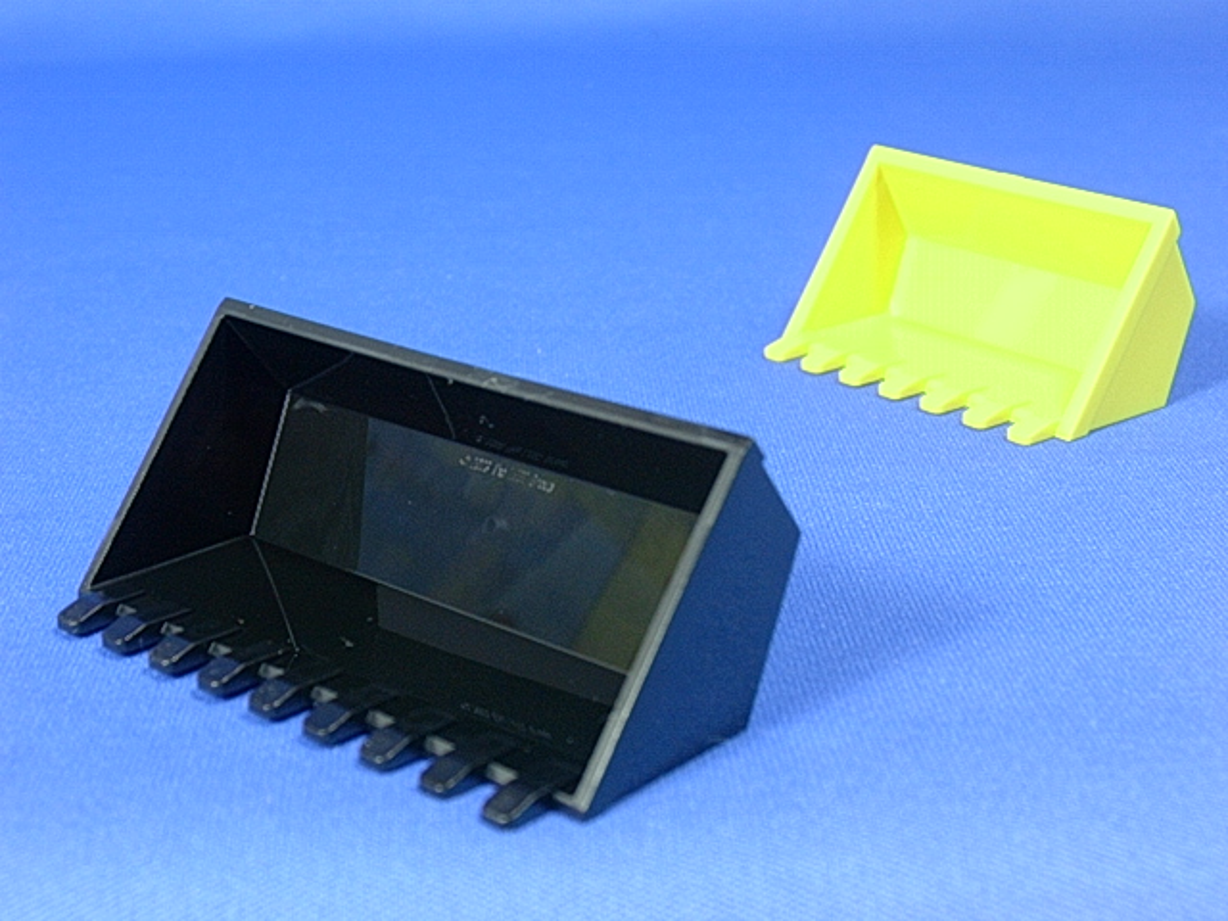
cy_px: 460
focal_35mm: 60
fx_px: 2128
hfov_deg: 32.2
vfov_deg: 24.4
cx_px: 614
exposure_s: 1/5.8
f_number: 3.4
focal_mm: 9
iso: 70
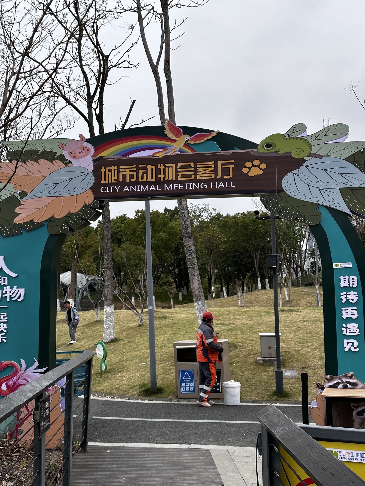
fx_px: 675
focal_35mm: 48
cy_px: 243
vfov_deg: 39.7
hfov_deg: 30.3
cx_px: 182
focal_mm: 6.86
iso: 64
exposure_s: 1/612
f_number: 1.78
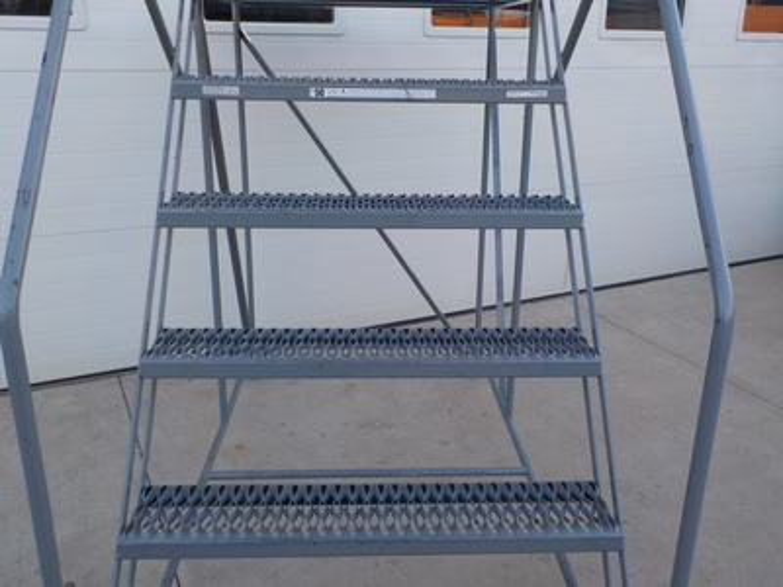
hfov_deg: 60.0
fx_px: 679
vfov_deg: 46.8
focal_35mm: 30
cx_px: 392
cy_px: 294
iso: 125
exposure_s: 1/60
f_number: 3.3
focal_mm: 4.1
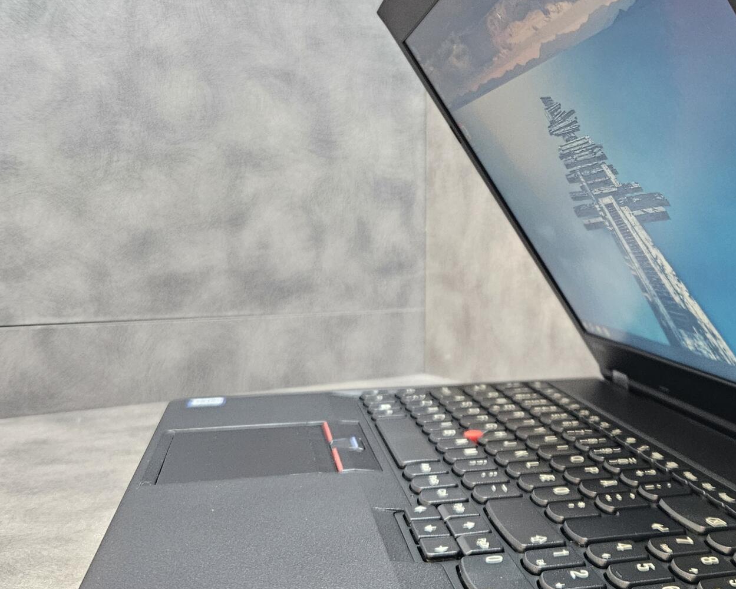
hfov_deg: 39.2
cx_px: 556
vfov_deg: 32.6
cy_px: 224
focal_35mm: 46
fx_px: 1002
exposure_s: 1/100
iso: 500
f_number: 1.8
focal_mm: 5.4
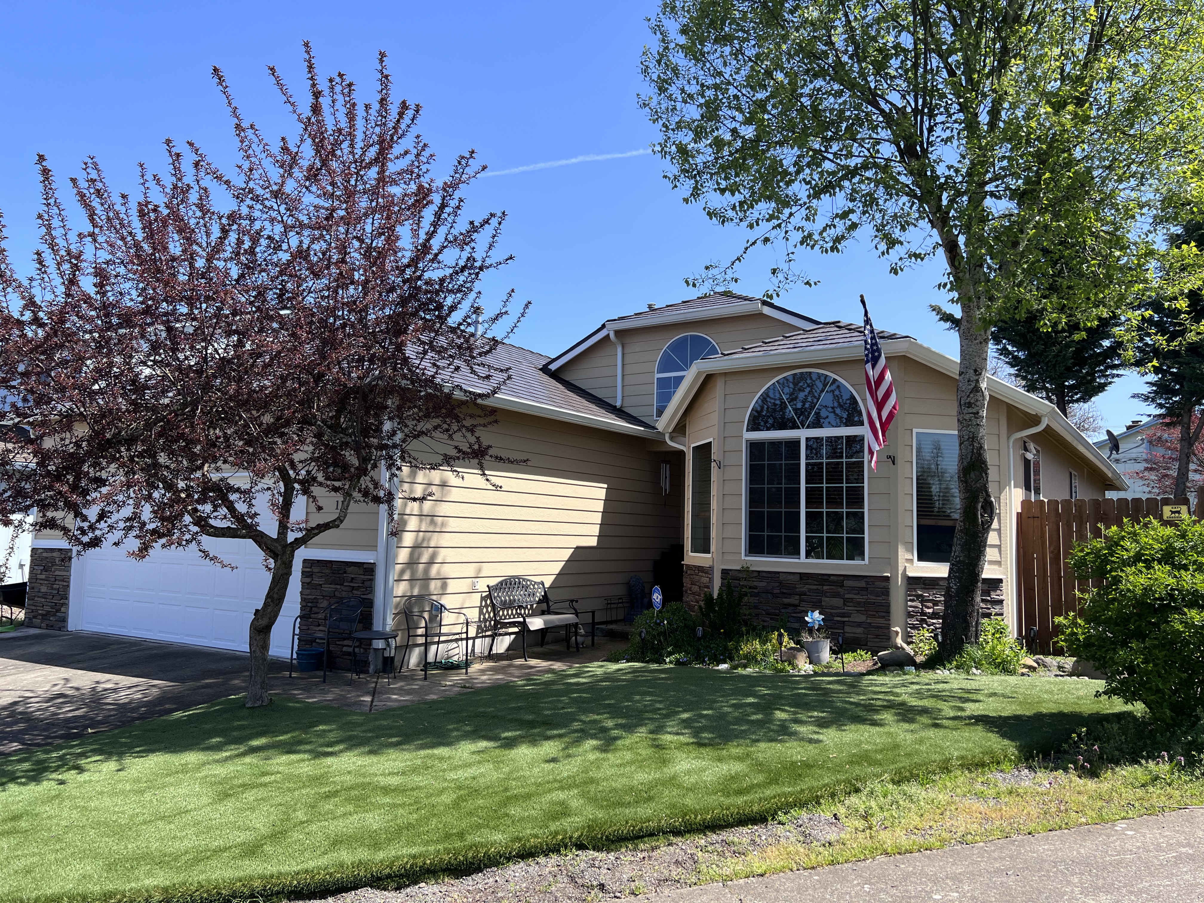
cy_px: 452
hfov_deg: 67.3
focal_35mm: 26
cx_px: 602
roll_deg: -1.3
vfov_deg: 53.1
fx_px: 904
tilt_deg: +6.2
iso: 50
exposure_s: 1/2165
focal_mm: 5.7
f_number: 1.5
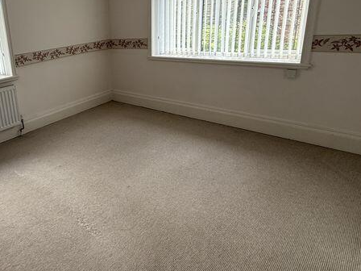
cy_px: 91
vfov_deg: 53.8
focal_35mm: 25
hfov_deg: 63.8
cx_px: 76
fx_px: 261
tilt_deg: -14.8
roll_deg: +5.9
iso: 200
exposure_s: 1/99
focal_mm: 2.22
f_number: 2.2
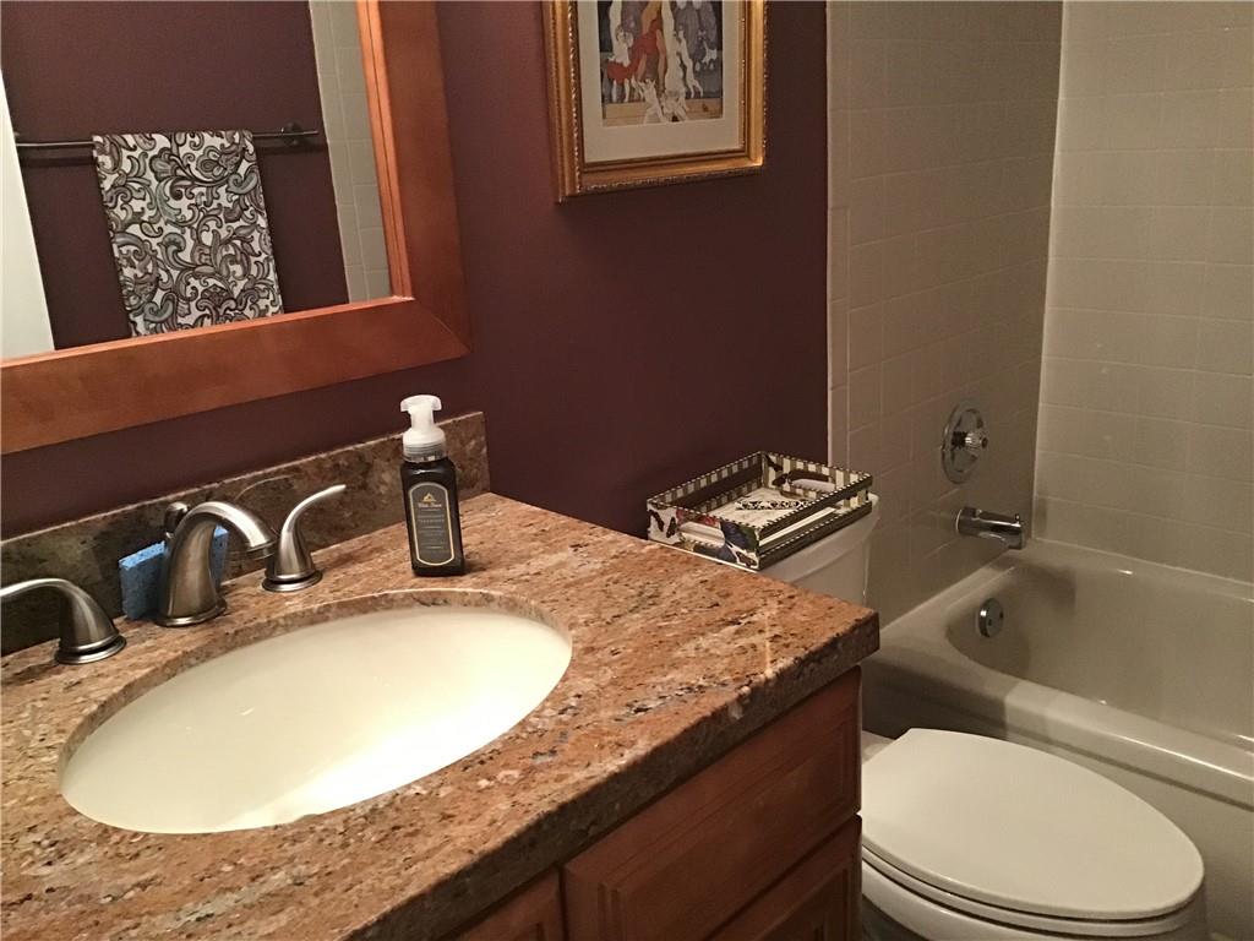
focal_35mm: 31
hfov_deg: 58.4
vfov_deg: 45.4
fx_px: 1123
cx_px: 627
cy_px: 470
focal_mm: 3.3
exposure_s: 1/30
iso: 250
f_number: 2.4
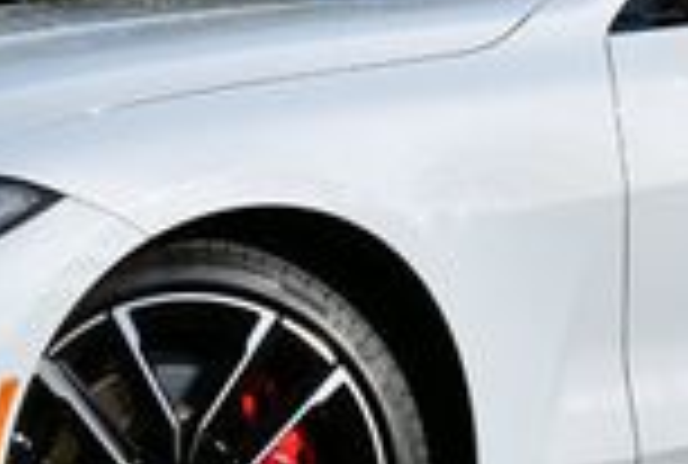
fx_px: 3201
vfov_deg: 8.2
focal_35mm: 167
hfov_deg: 12.3
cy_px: -81
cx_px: 459
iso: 140
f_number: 8
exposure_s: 1/250
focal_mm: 20
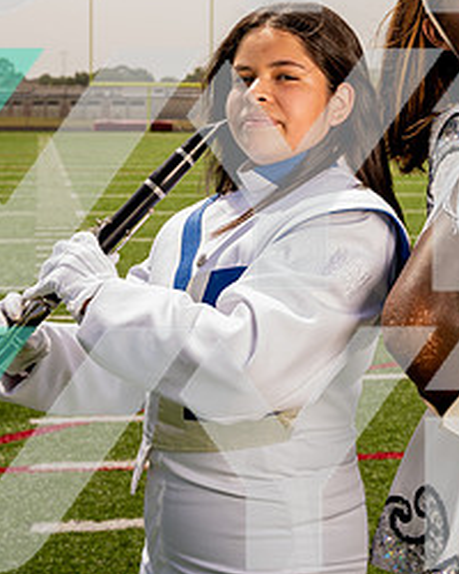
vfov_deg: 19.9
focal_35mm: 96
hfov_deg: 15.9
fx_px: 1630
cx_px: 388
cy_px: 171
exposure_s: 1/250
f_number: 7.1
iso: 50
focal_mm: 44
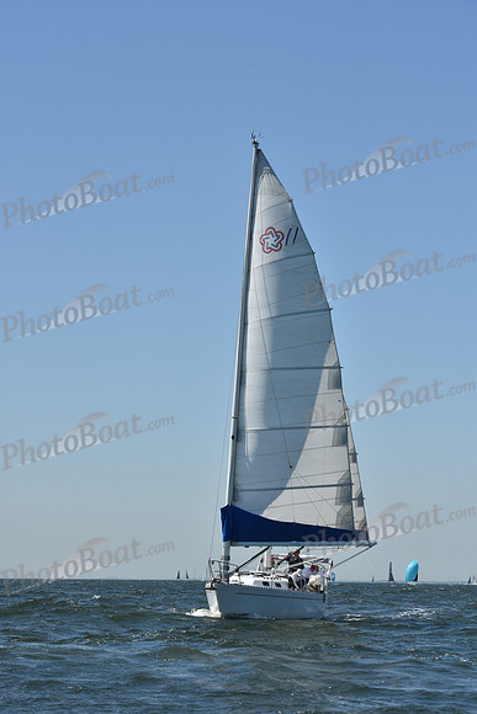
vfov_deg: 21.5
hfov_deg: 14.4
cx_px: 238
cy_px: 357
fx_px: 1887
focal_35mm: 95
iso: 250
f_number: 8
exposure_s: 1/1250
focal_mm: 95
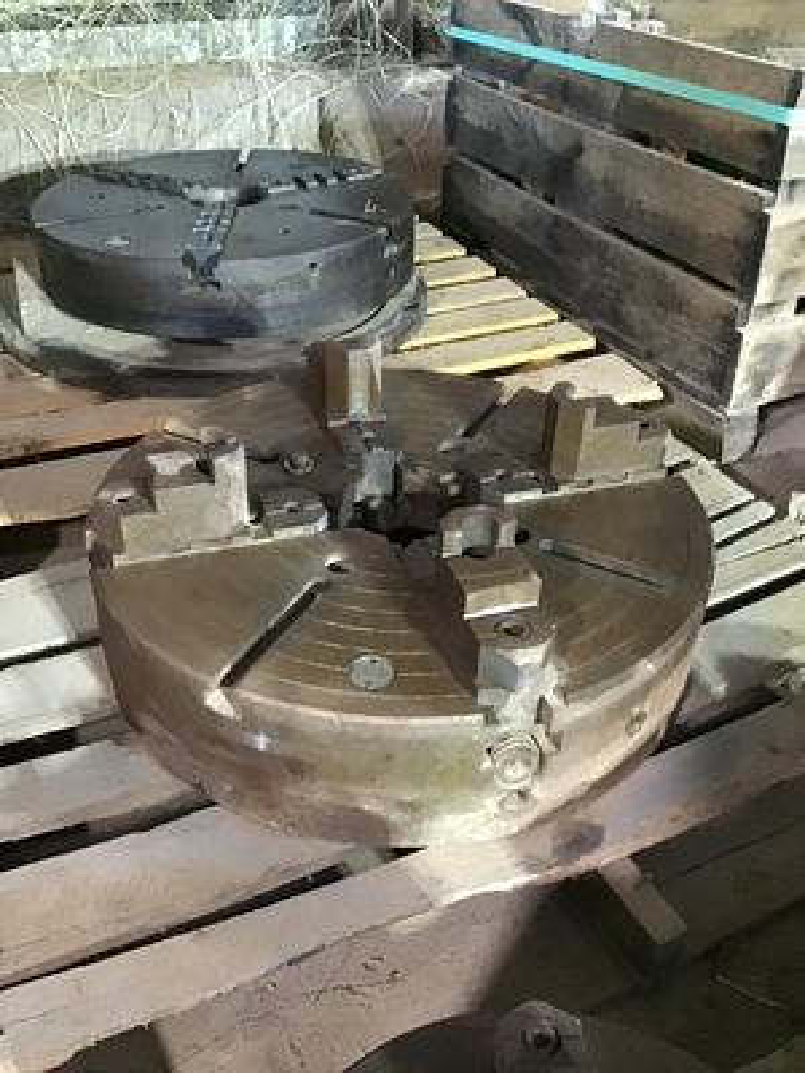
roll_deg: +0.6
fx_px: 961
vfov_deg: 58.4
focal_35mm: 31
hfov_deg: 45.4
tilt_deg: -35.3
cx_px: 402
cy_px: 536
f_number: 2.4
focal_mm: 3.3
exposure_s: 1/15
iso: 400
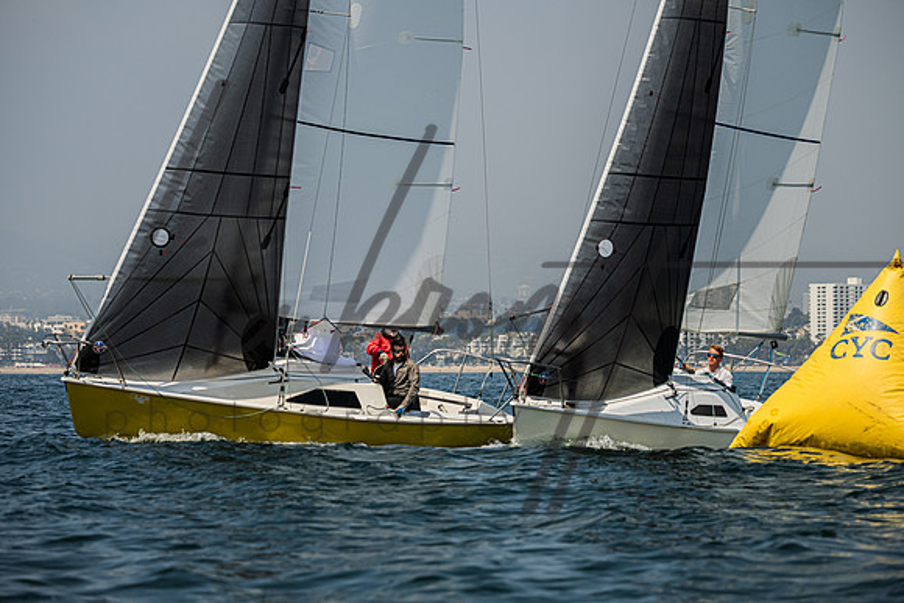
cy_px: 316
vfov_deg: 7.1
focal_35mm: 194
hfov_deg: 10.6
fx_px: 4863
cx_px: 445
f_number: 4.8
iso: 360
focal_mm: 170
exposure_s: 1/4000
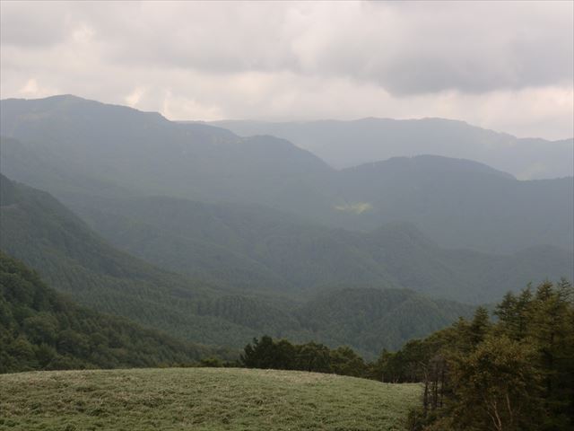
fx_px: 895
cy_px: 216
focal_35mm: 54
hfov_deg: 35.5
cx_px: 287
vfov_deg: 27.0
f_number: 4.5
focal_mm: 9.8
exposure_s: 1/250
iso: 50
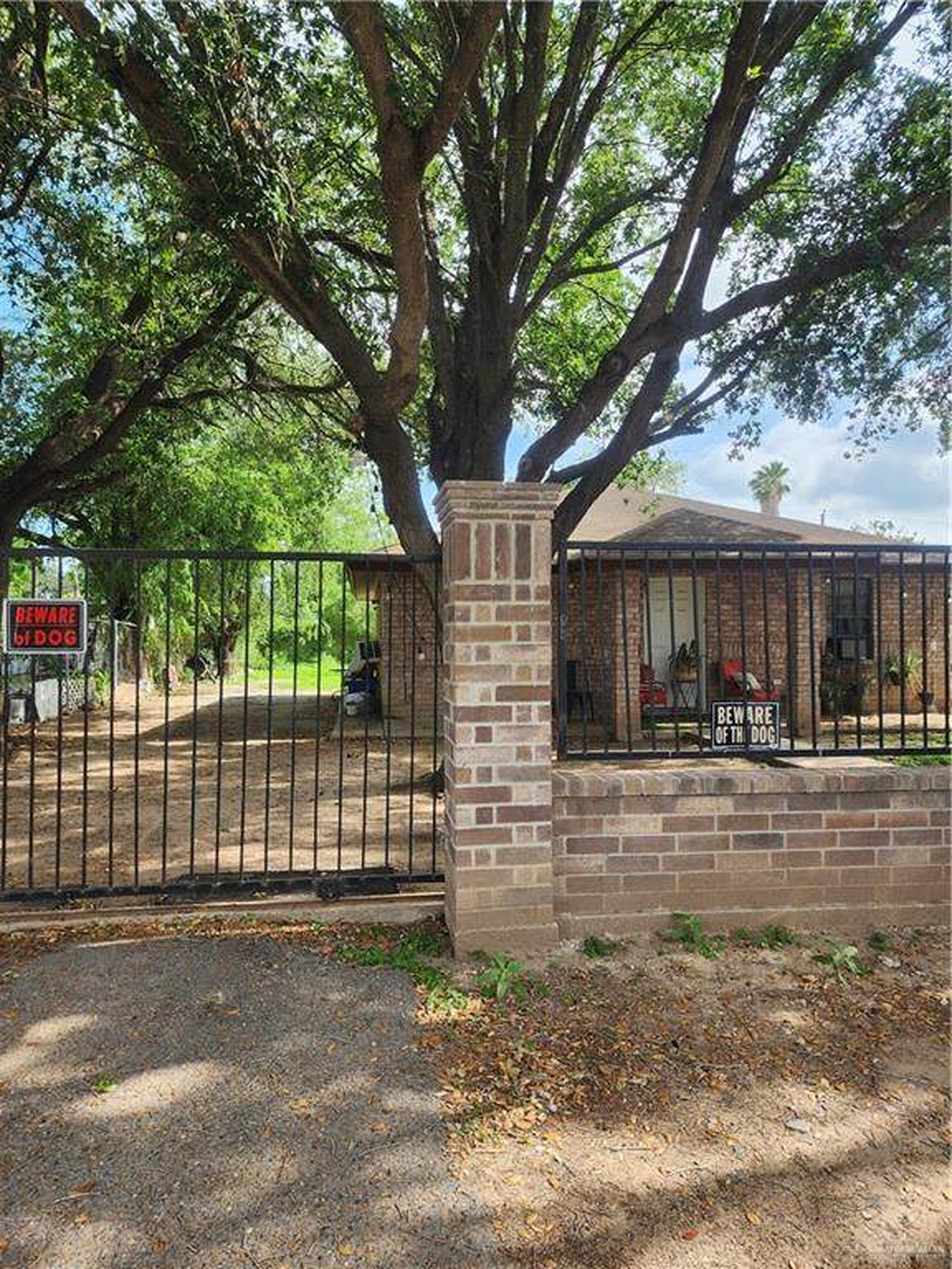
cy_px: 634
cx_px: 476
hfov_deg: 58.9
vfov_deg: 73.9
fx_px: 843
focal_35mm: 23
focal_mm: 6.4
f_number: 1.8
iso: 12
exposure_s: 1/212
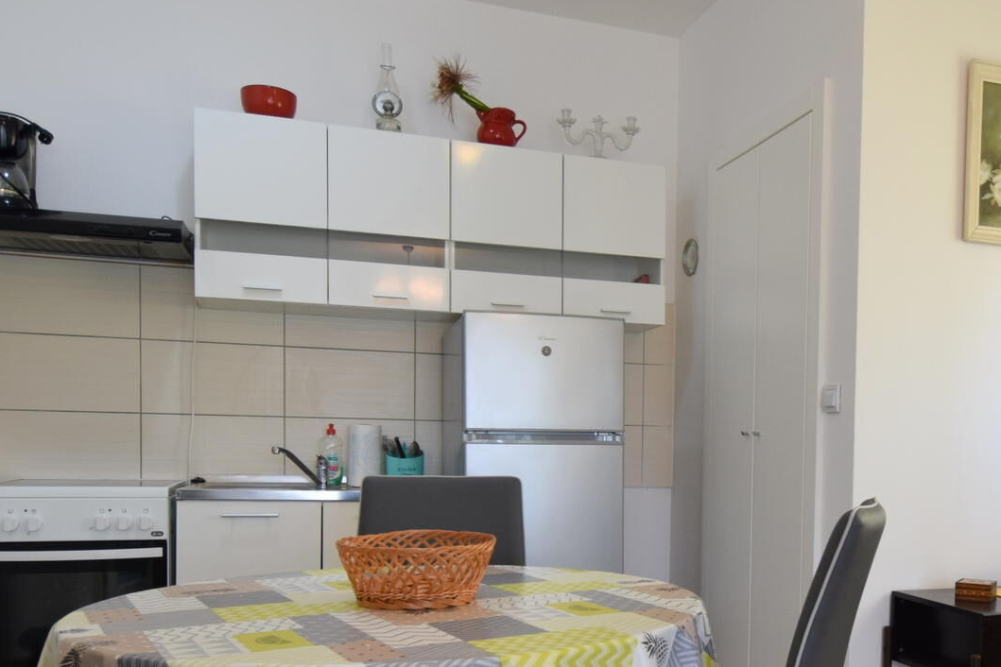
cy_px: 449
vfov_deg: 38.4
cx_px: 686
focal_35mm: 34
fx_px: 945
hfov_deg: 54.4
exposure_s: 1/80
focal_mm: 10
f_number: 3.5
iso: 360
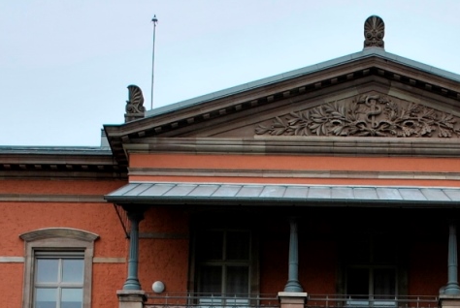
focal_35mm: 132
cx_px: 360
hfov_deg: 15.4
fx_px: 1690
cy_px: 446
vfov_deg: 10.1
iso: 100
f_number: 6.3
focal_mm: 30
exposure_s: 1/160
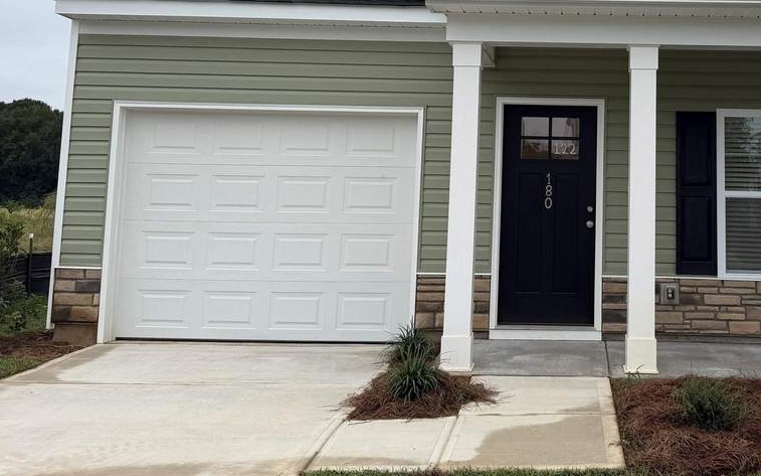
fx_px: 892
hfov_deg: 44.7
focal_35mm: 43
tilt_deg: +6.8
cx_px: 570
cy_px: 89
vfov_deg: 29.1
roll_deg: -0.3
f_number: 1.78
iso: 80
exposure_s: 1/1091
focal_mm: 6.76
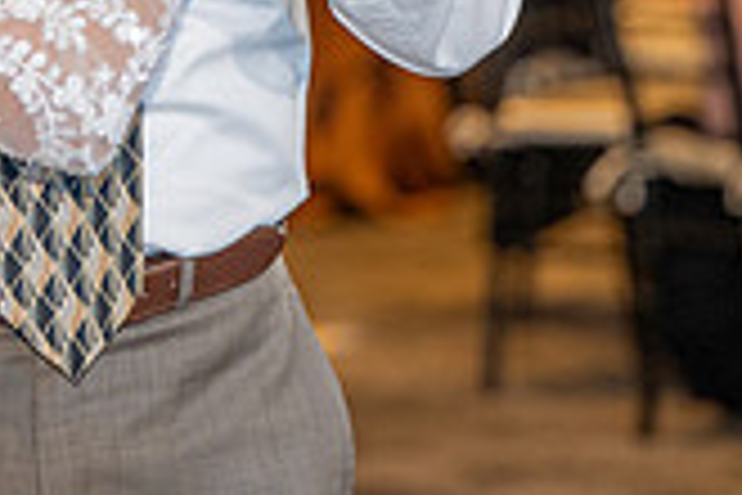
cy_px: -362
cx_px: -139
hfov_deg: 6.5
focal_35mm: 313
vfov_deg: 4.4
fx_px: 6451
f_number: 2.8
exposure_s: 1/125
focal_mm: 89
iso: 1000
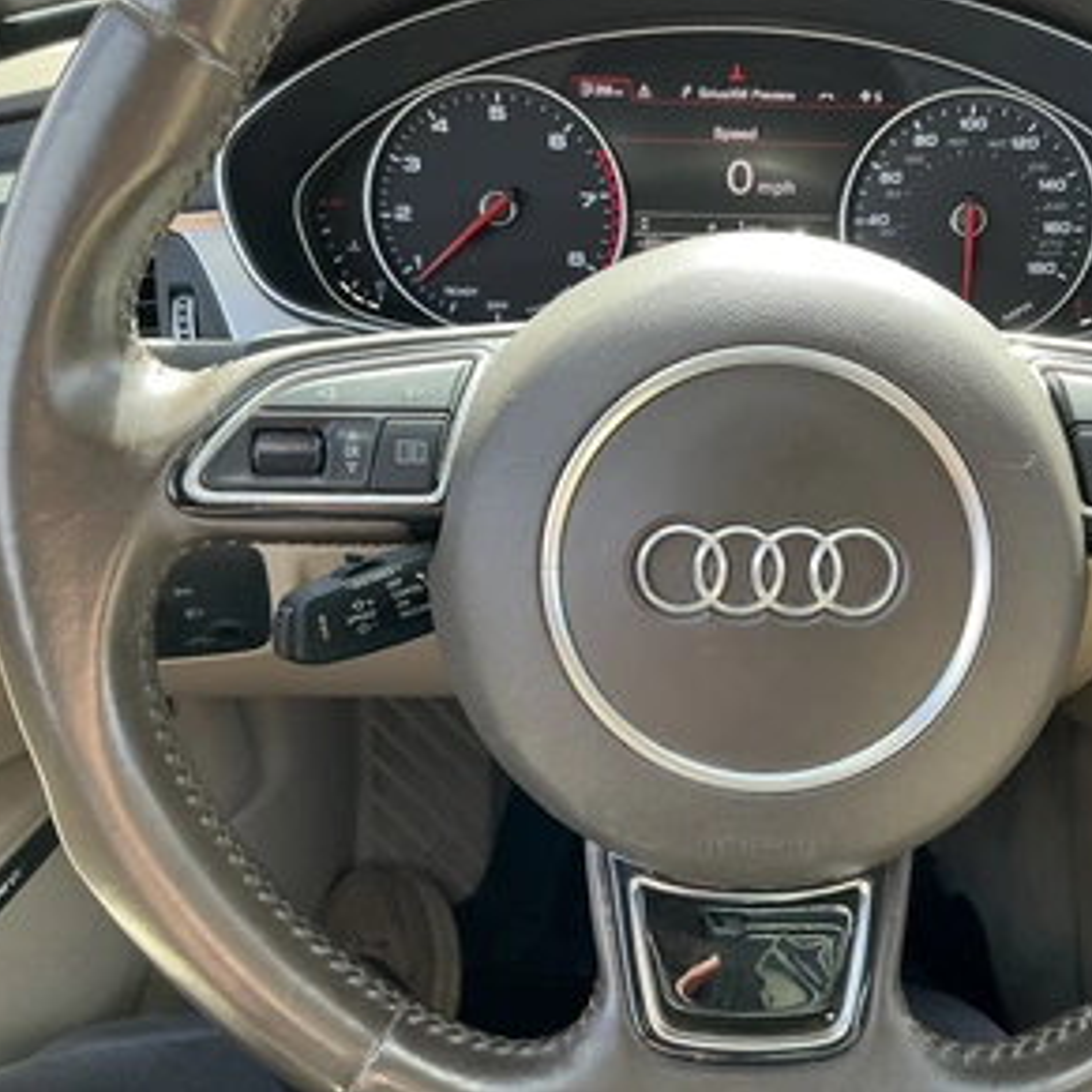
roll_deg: -0.2
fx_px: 1213
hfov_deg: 47.7
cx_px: 720
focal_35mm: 34
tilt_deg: -29.8
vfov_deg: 48.4
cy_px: 533
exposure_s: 1/122
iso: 32
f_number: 1.8
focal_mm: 3
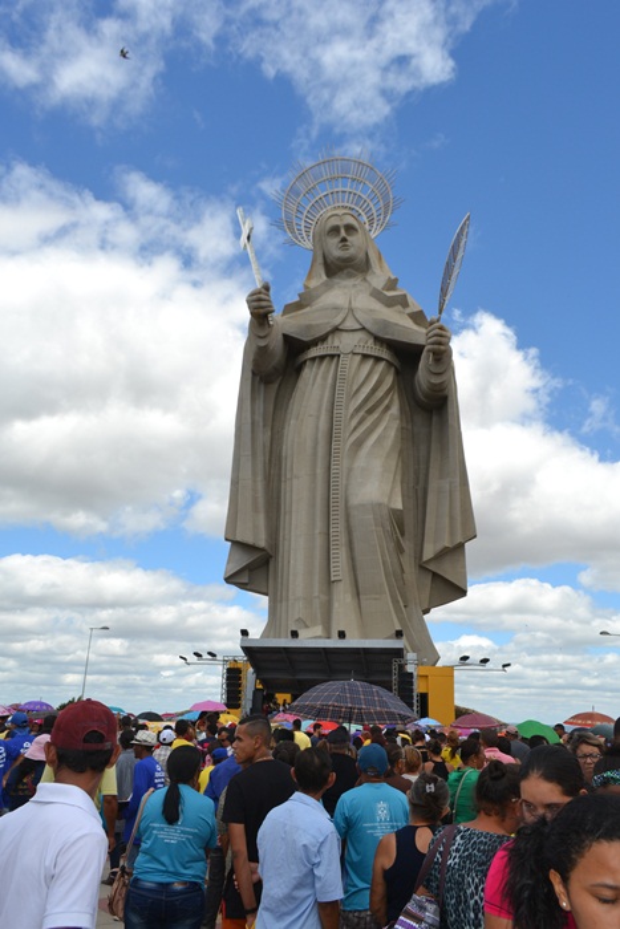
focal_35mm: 27
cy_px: 464
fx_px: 697
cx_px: 310
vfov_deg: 67.4
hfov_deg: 47.9
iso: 100
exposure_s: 1/200
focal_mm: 18
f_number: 9
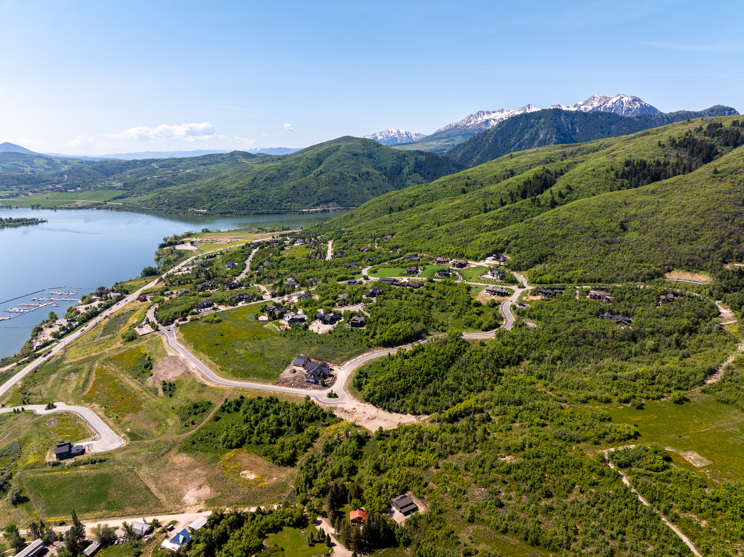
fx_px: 516
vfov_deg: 56.8
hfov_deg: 71.6
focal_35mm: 24
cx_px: 372
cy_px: 278
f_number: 4
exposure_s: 1/100
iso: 100
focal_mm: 12.29
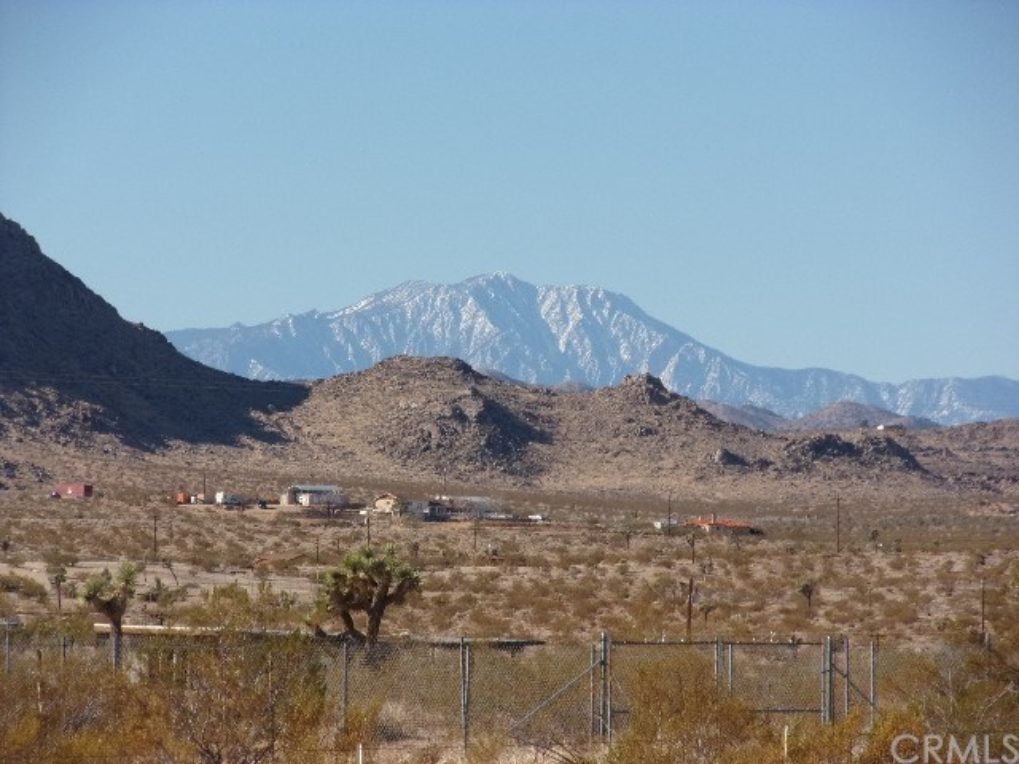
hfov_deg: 8.2
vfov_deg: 6.2
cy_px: 382
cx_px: 510
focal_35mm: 240
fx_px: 7065
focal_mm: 43.1
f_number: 5
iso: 80
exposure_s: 1/750
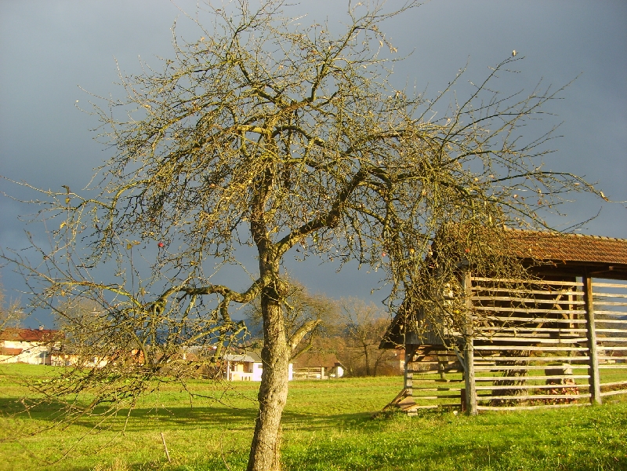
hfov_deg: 52.6
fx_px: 634
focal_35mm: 35
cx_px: 314
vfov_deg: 40.7
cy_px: 236
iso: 50
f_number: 2.8
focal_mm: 5.8
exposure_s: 1/180
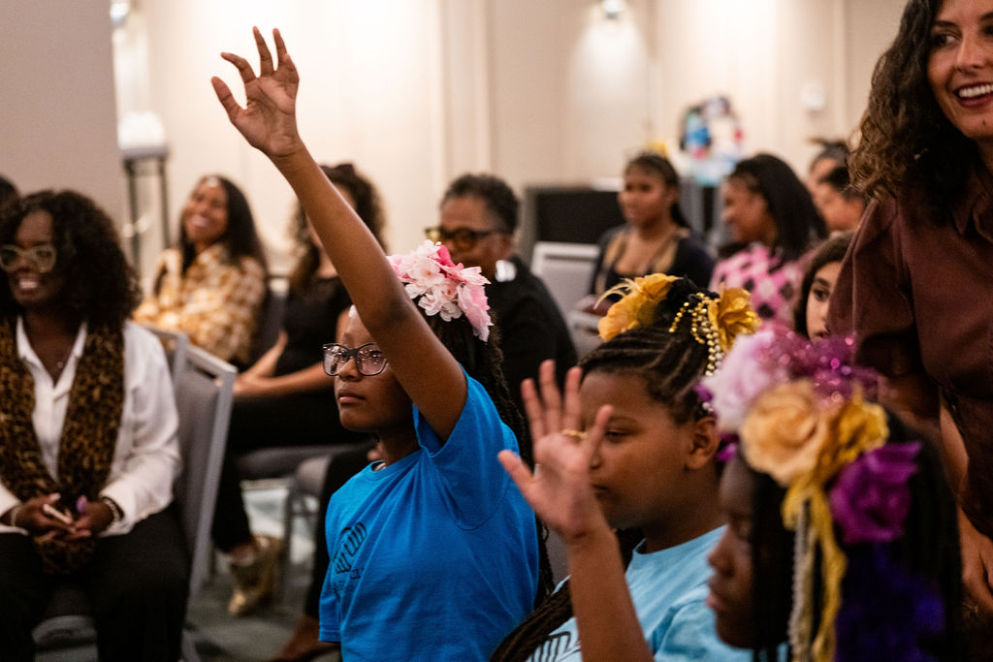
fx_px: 1931
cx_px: 496
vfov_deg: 19.5
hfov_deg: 28.8
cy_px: 331
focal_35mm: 70
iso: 2500
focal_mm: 70
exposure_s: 1/100
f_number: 2.8
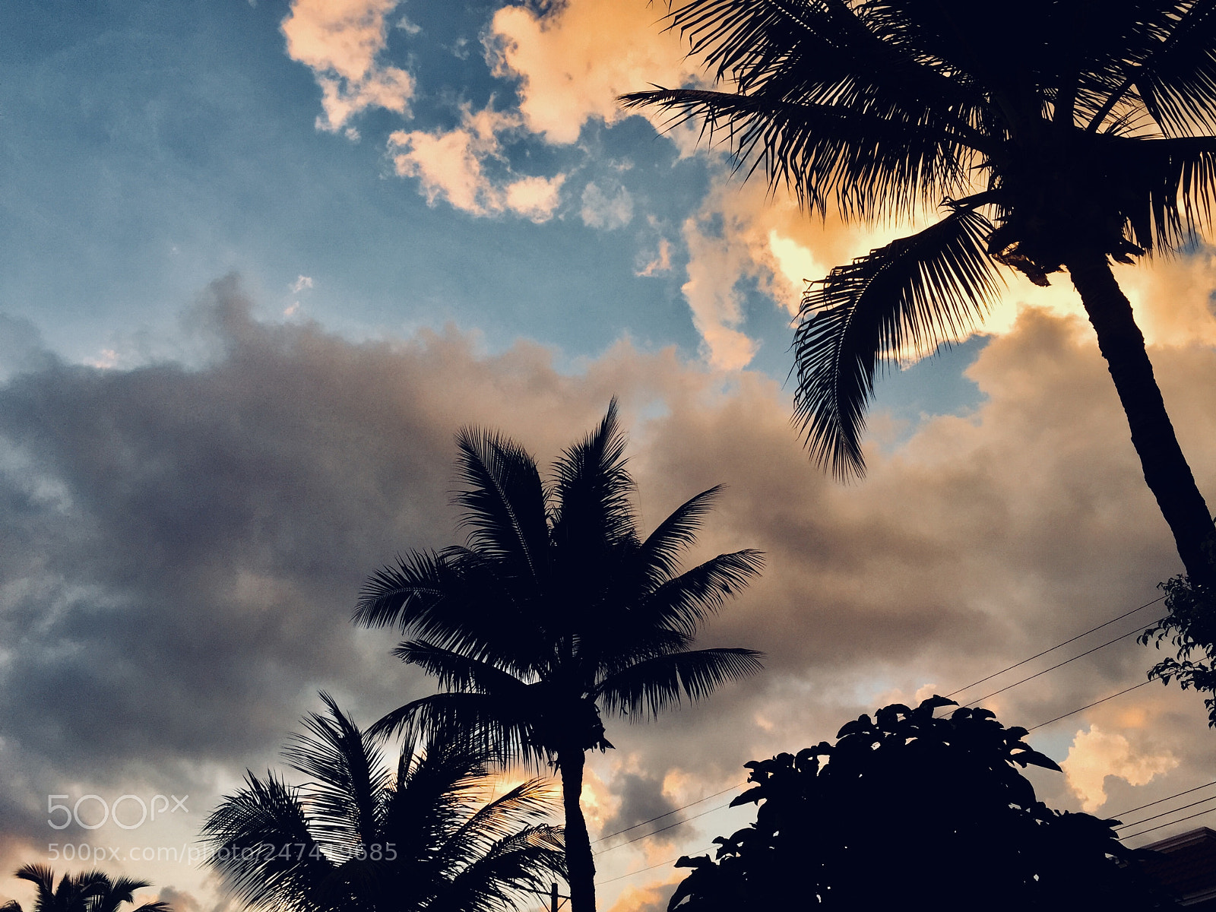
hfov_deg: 61.7
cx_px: 608
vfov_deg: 48.2
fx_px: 1019
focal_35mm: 29
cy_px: 456
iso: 32
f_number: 2.2
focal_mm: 4.15
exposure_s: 1/324
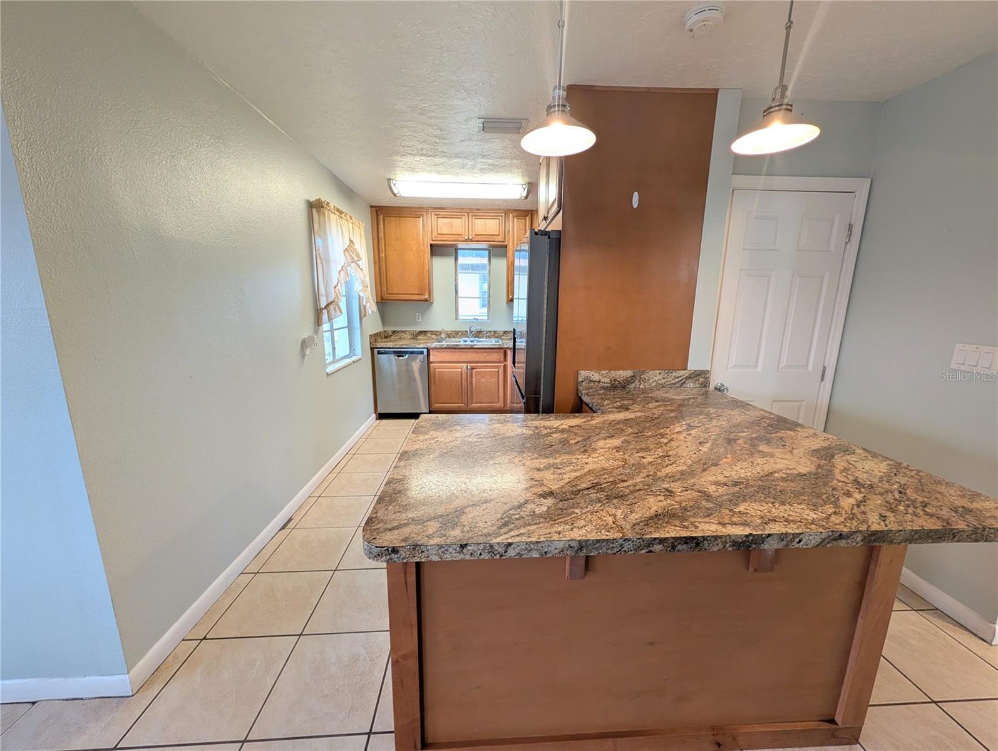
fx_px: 346
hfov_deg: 110.5
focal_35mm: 12
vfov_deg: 94.6
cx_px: 499
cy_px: 376
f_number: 1.7
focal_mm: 2.02
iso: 120
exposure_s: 1/57.4
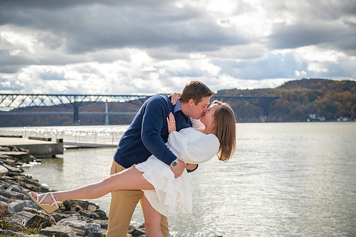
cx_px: 178
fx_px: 616
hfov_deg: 32.2
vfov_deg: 21.8
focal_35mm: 62
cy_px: 118
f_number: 3.5
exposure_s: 1/8000
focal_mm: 60
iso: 1250
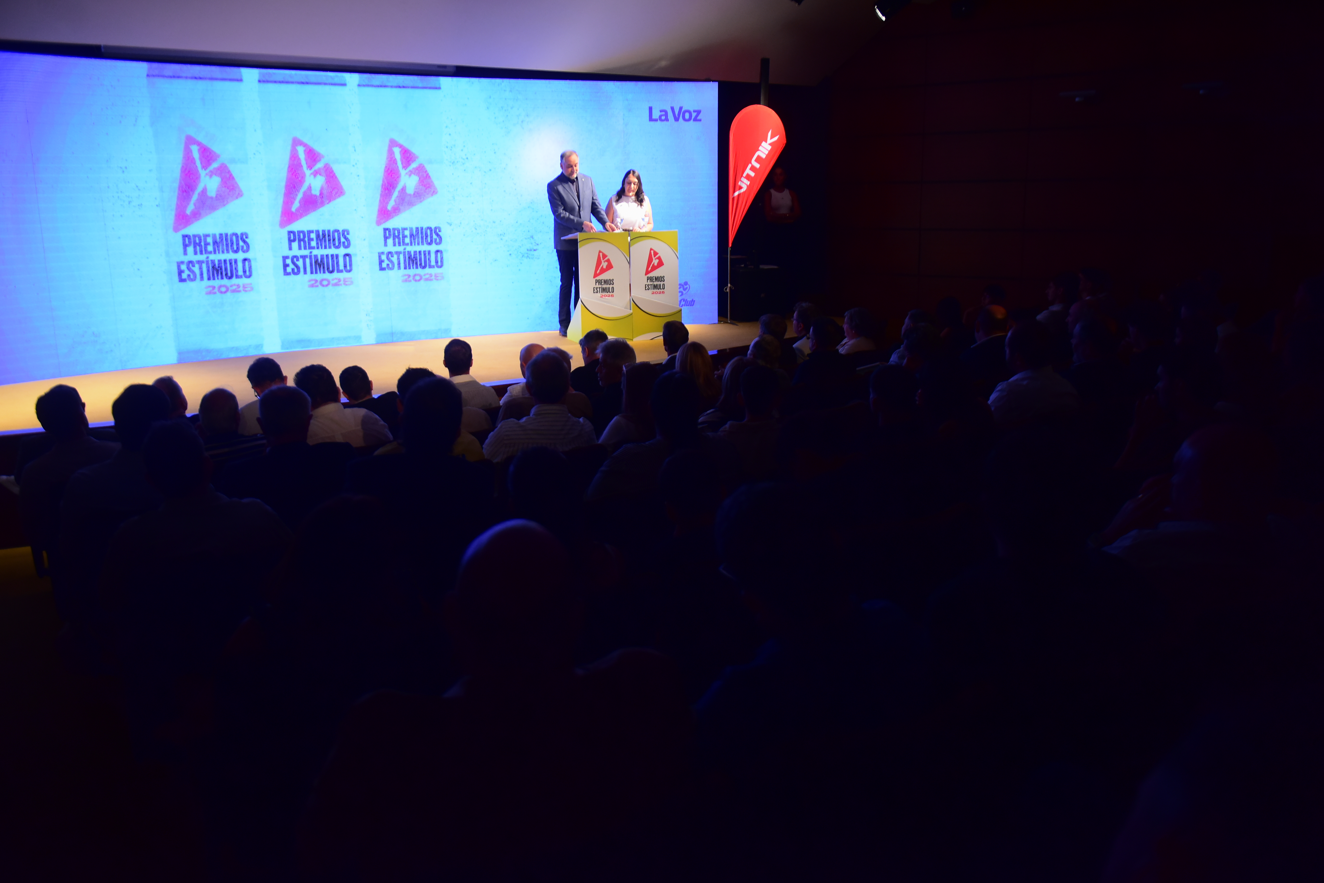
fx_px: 1140
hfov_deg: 60.3
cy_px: 442
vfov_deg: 42.3
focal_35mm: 31
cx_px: 662
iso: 2000
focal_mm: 31
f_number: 2.8
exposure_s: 1/160
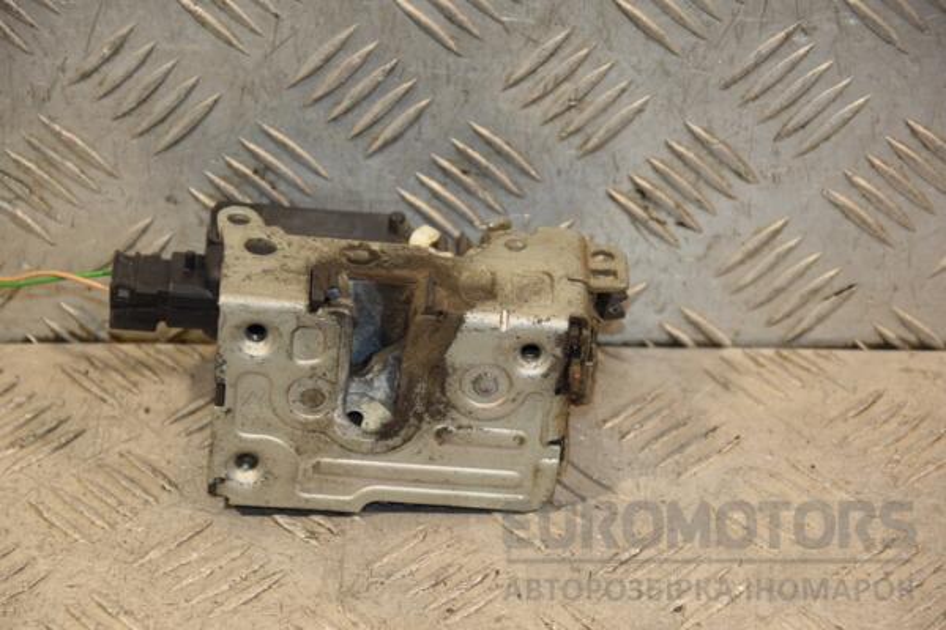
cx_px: 473
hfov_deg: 15.2
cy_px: 315
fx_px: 3547
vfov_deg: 10.2
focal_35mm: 135
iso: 800
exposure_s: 1/160
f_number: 5.6
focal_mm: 90
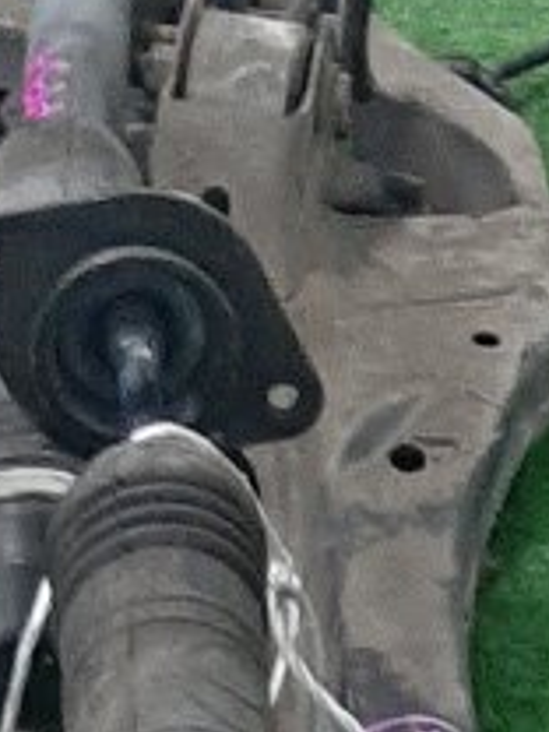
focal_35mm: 180
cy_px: 2259
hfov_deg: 8.2
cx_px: 46
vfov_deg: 8.8
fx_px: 3806
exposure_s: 1/33
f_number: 1.7
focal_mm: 3.93
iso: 168
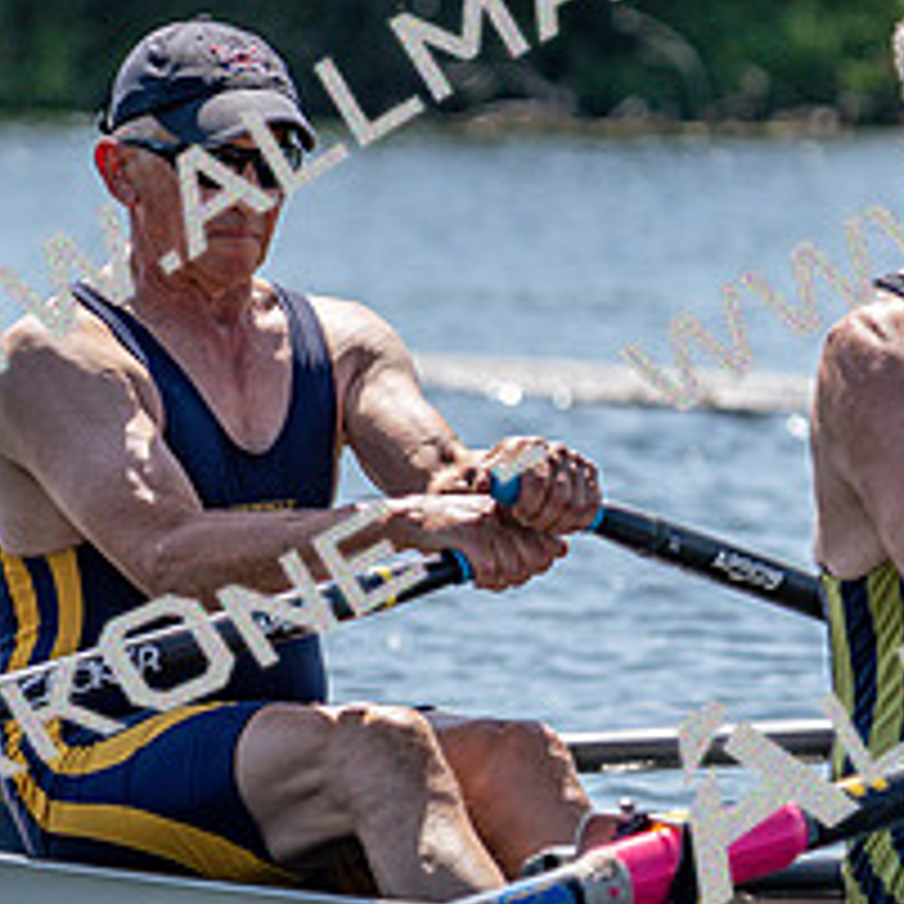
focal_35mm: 490
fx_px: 14477
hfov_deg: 3.6
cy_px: 488
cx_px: 292
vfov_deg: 3.6
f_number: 5.6
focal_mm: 200
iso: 250
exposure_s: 1/2000
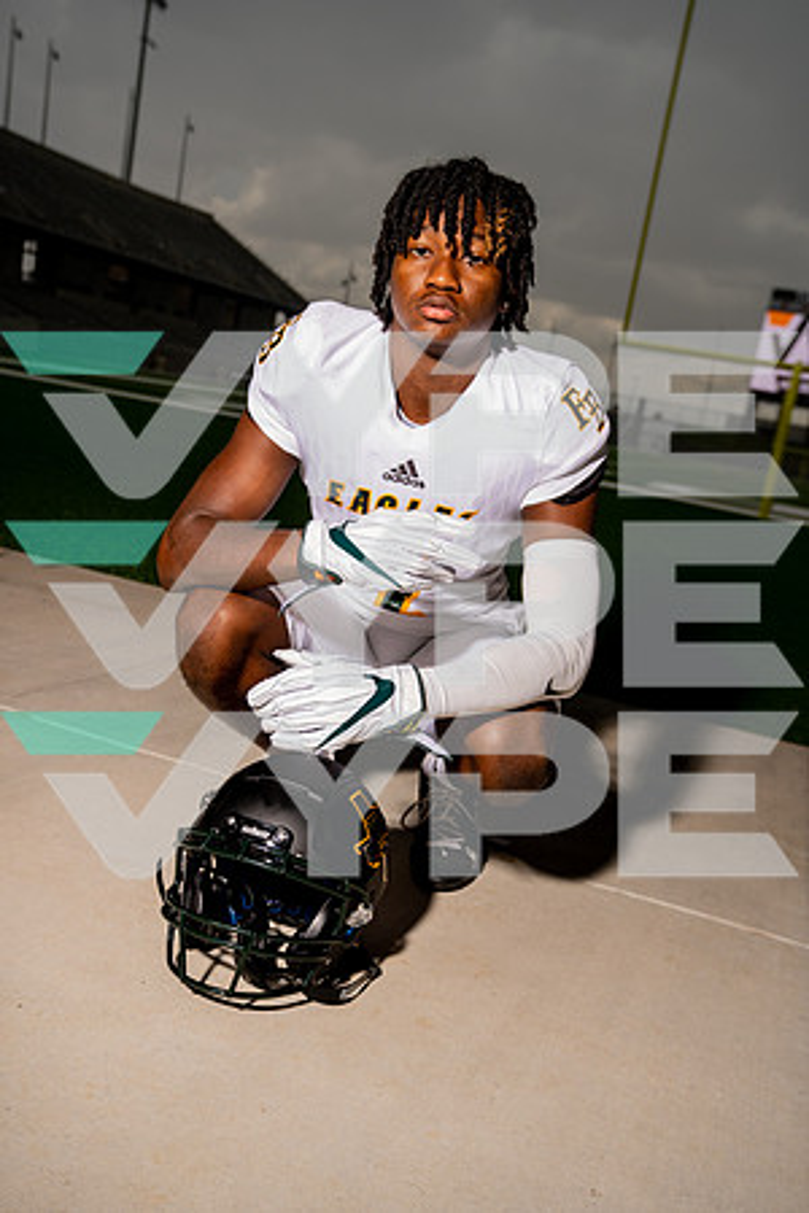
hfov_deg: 38.9
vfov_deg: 55.8
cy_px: 606
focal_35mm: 34
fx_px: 1146
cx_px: 404
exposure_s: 1/1600
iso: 320
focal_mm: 34
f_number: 4.5
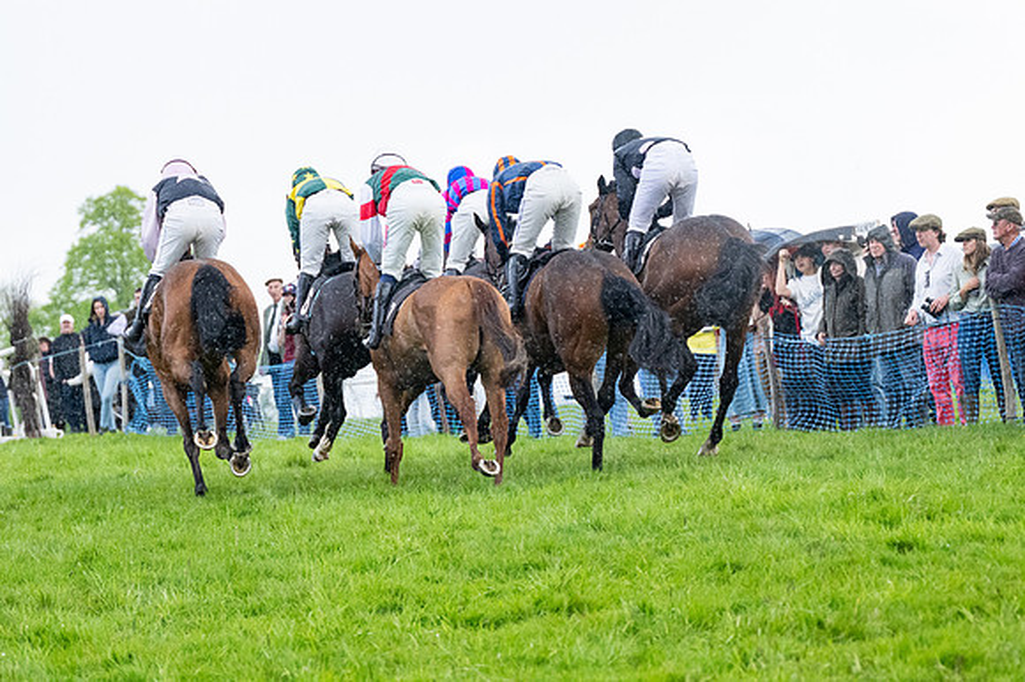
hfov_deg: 13.7
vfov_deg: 9.1
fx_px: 4268
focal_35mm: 150
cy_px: 341
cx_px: 512
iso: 2000
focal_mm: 100
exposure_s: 1/1250
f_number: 4
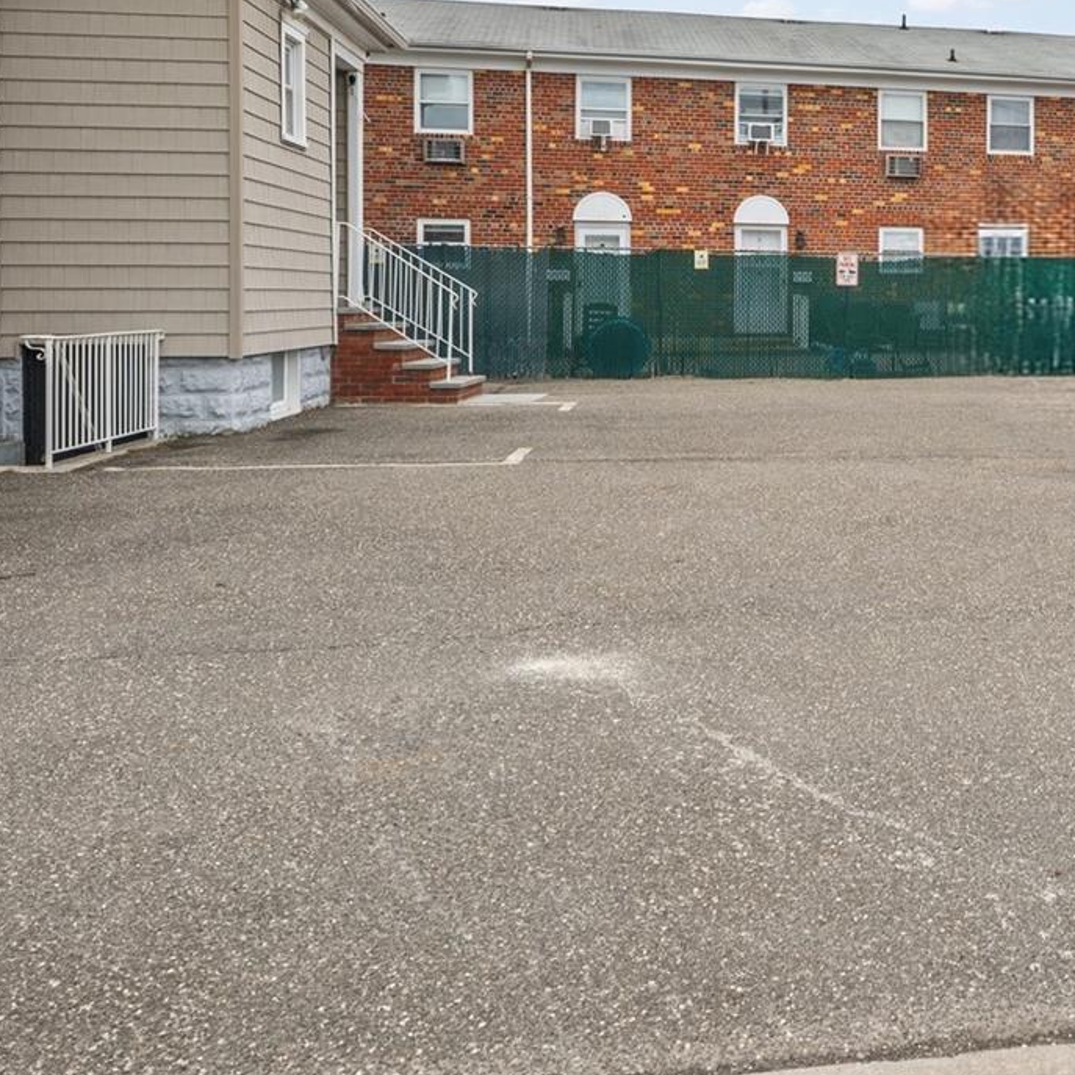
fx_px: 1335
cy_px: 297
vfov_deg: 42.8
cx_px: 969
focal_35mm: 38
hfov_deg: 40.5
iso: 100
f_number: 8
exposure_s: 1/400
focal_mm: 15
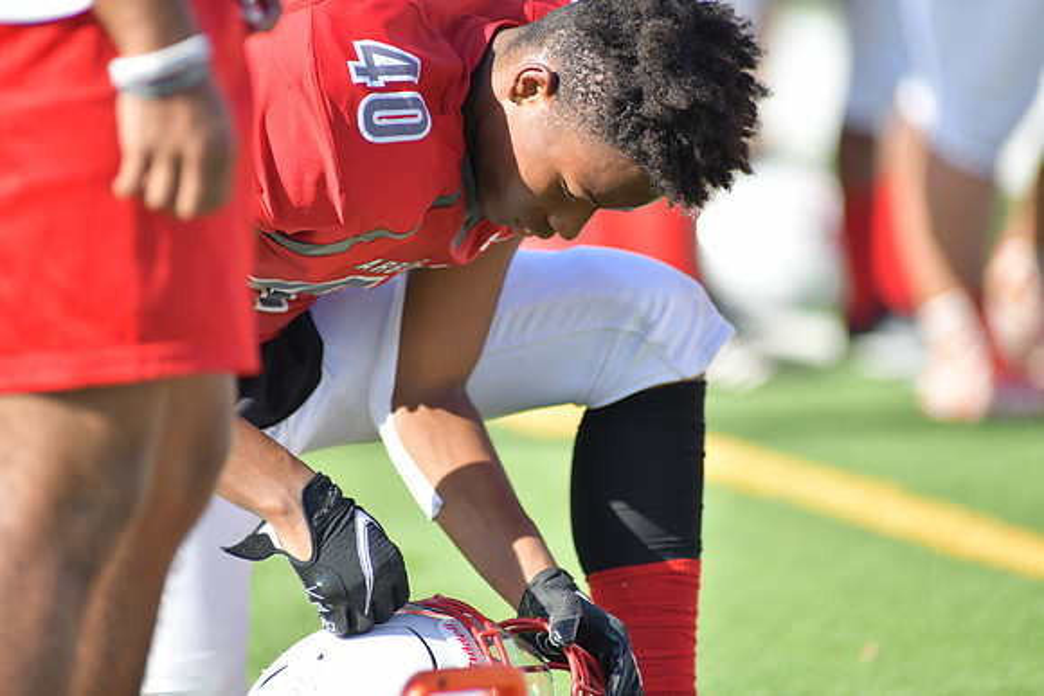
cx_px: 522
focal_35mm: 300
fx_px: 8702
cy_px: 348
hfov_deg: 6.9
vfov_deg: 4.6
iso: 360
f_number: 3.5
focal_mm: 300
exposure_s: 1/2000
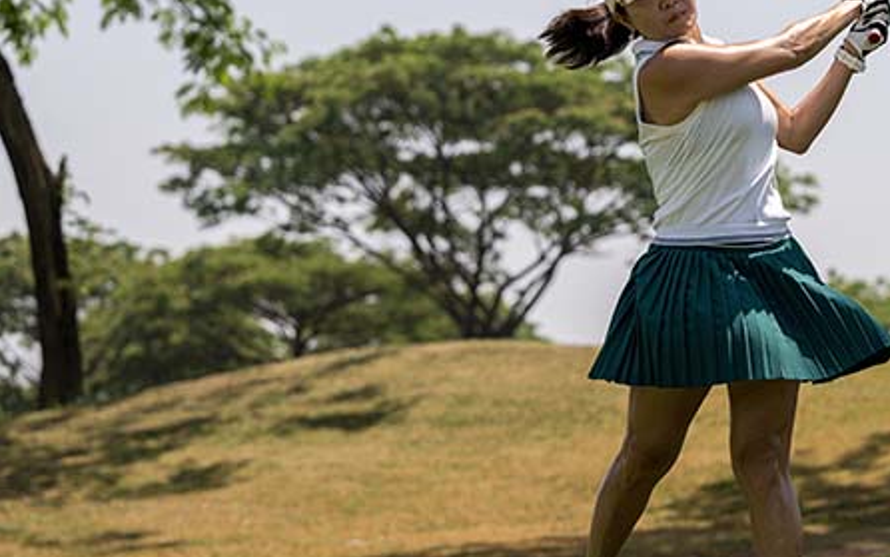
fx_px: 3833
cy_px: 220
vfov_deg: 8.3
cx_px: 509
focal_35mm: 158
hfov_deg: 13.2
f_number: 3.2
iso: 250
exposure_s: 1/3200
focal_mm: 72
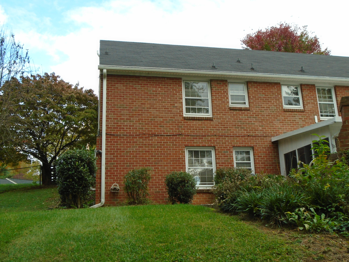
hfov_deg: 51.4
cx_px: 174
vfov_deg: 39.7
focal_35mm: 36
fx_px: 363
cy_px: 131
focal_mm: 6.4
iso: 100
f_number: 3.8
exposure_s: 1/250
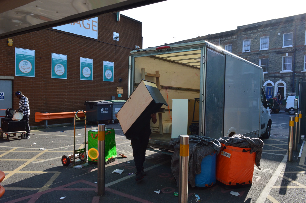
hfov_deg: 67.4
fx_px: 229
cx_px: 153
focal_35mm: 27
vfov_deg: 47.9
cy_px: 102
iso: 400
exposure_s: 1/250
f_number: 10
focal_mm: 18
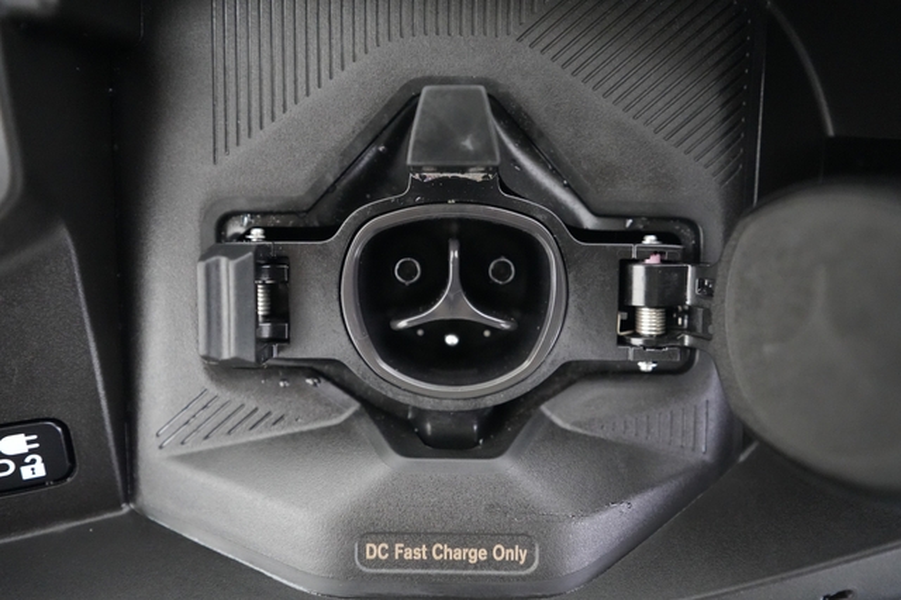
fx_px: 600
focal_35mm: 24
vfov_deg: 53.1
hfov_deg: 73.8
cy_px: 300
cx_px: 450
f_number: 2.8
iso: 12800
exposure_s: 1/50
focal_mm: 24
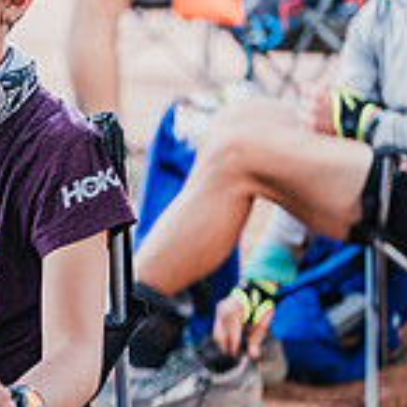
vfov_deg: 10.3
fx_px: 2261
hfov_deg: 9.8
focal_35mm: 170
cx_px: -303
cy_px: 173
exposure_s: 1/160
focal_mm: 50
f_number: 1.4
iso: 100
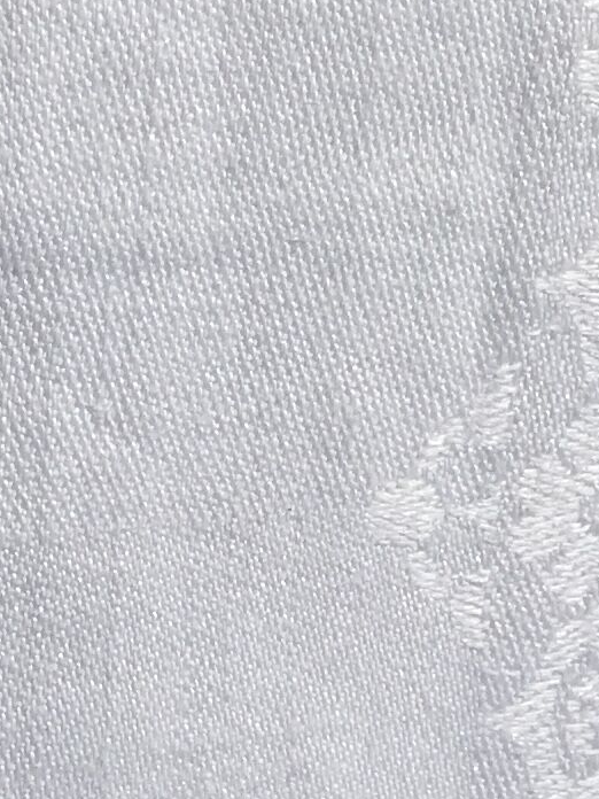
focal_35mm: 136
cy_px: 692
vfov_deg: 14.4
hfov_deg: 10.7
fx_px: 3138
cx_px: -91
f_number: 2.2
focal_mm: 4.15
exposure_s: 1/9901
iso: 32
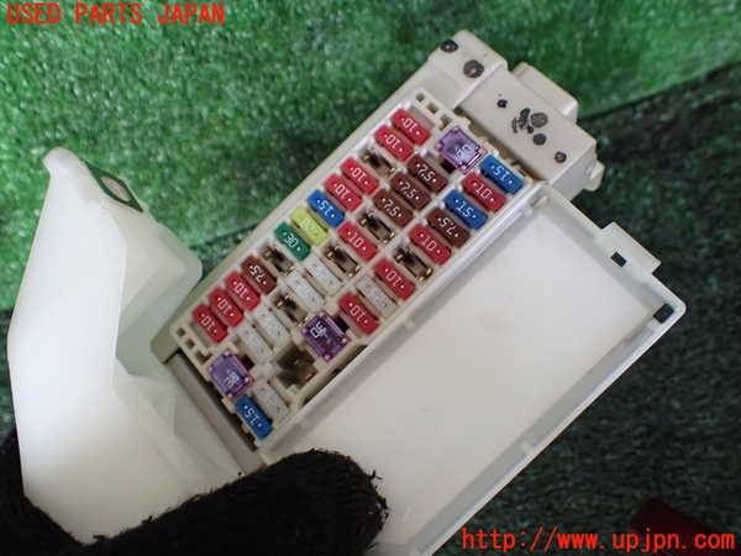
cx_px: 370
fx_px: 642
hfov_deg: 60.0
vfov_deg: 46.8
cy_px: 278
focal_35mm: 30
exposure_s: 1/125
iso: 200
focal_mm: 5.4
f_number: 2.3
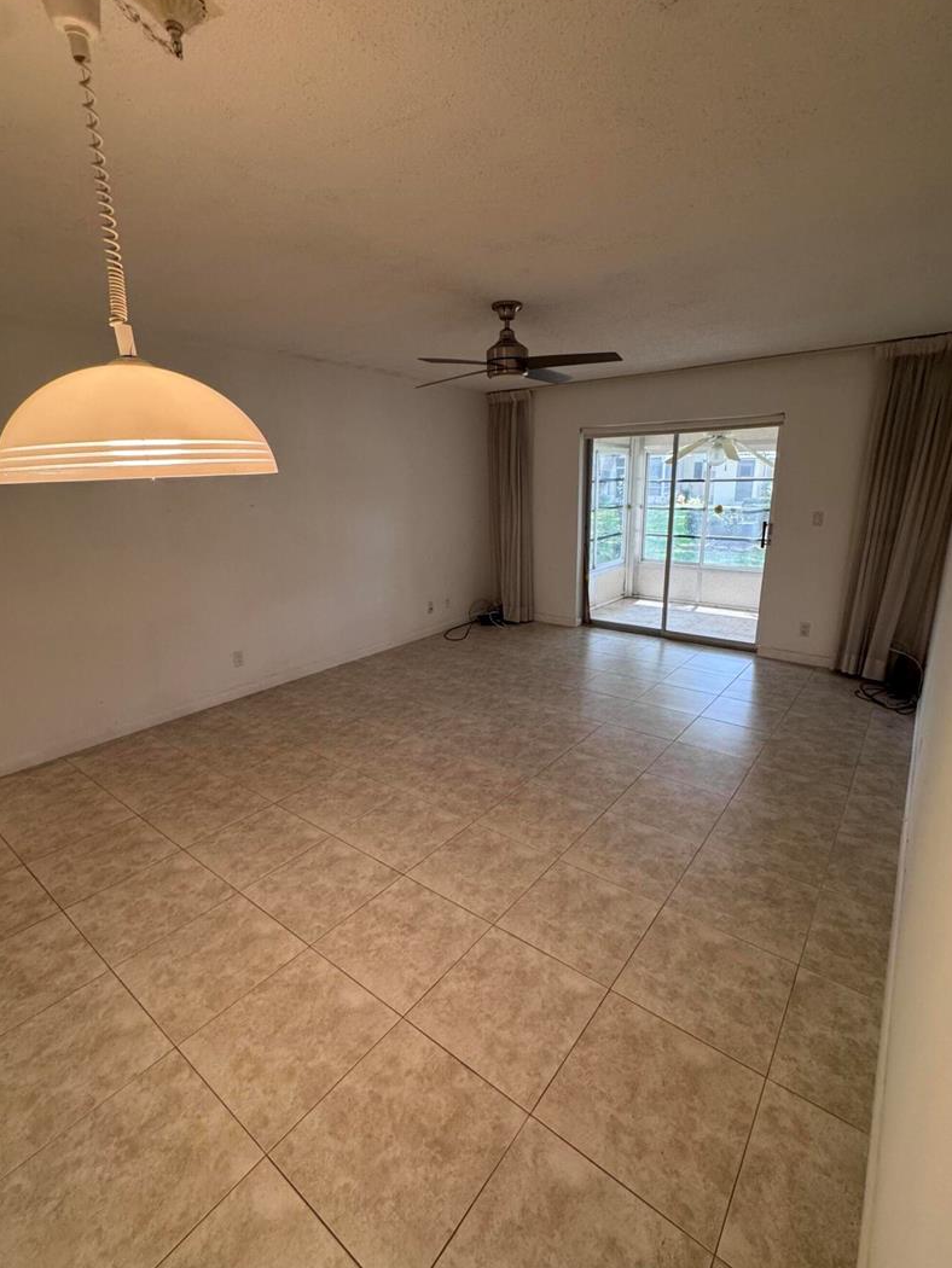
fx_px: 586
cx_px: 483
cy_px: 630
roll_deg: +1.9
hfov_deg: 78.1
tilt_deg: -14.4
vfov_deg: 94.5
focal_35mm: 16
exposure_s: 1/60
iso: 250
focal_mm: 2.22
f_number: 2.2
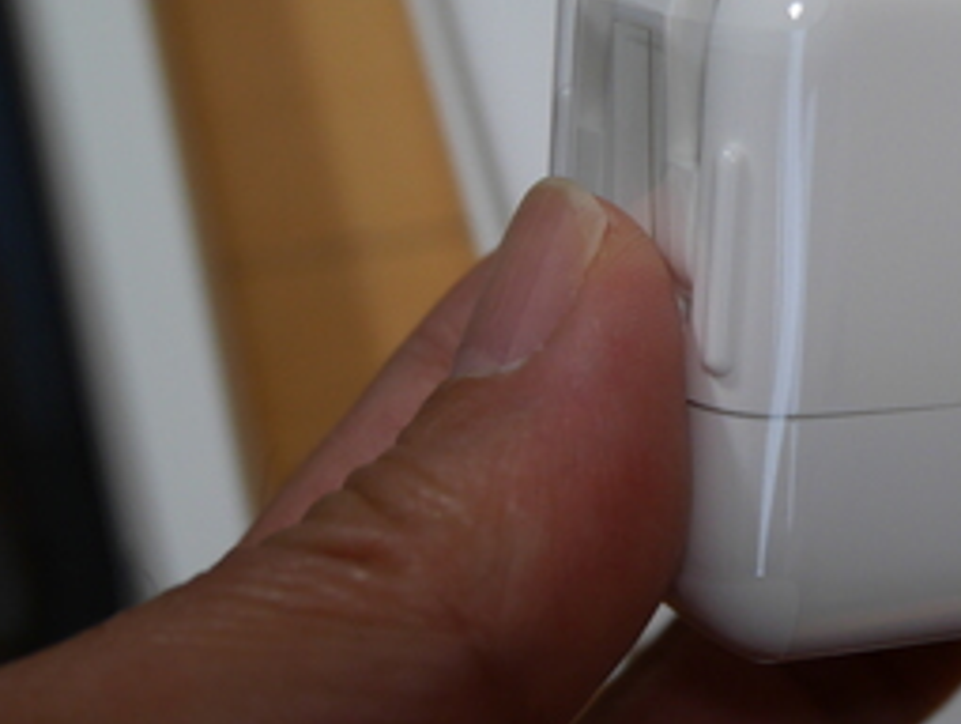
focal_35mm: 94
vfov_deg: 15.8
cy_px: 319
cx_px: 972
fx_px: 2613
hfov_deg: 20.2
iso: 500
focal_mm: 20
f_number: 4.6
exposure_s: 1/60
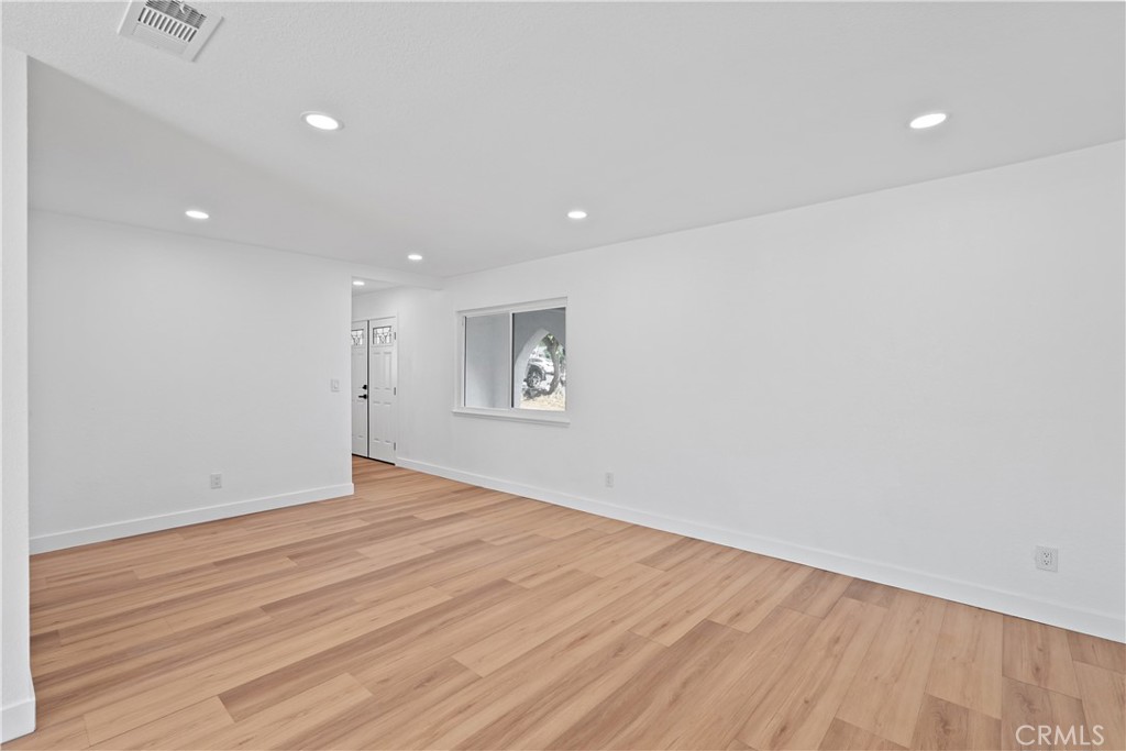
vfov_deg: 73.8
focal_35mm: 16
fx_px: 500
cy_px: 376
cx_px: 563
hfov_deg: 96.7
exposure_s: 1/20
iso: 250
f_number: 5
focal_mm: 16
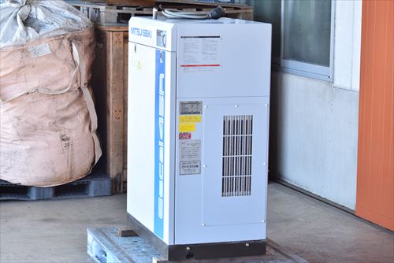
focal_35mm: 98
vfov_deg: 14.1
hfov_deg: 20.9
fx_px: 1068
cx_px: 197
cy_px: 132
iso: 1250
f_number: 6.3
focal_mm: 65
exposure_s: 1/400
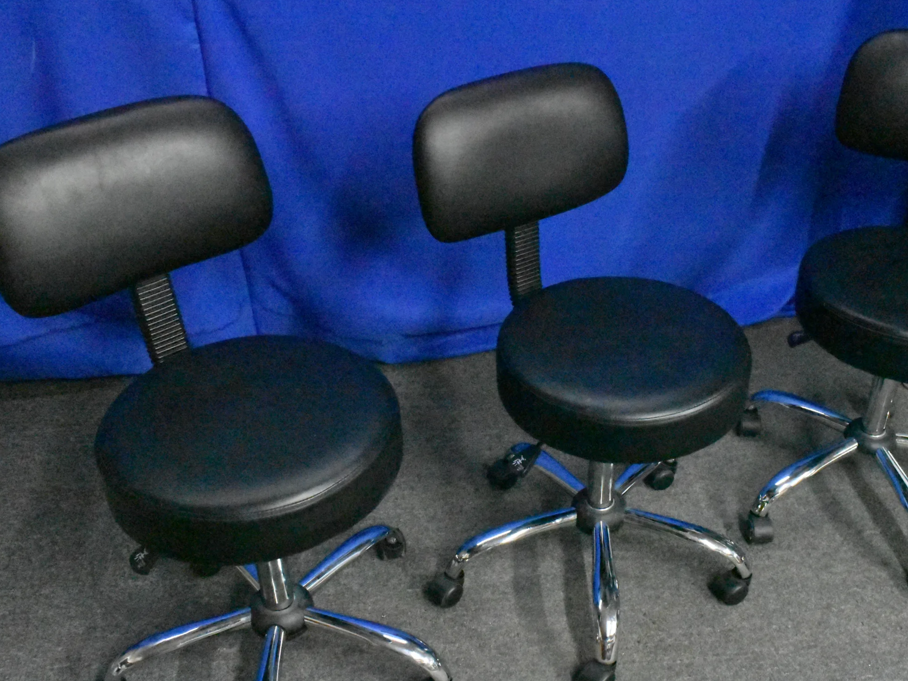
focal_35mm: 40
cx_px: 561
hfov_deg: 46.8
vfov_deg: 36.2
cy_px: 380
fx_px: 1039
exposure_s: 1/320
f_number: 8
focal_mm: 21
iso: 25600
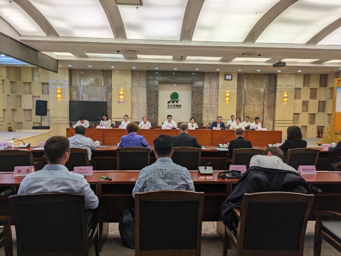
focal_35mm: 25
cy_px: 128
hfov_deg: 69.4
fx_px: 246
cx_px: 170
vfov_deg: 54.9
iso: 67
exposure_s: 1/170
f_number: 1.89
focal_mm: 5.43
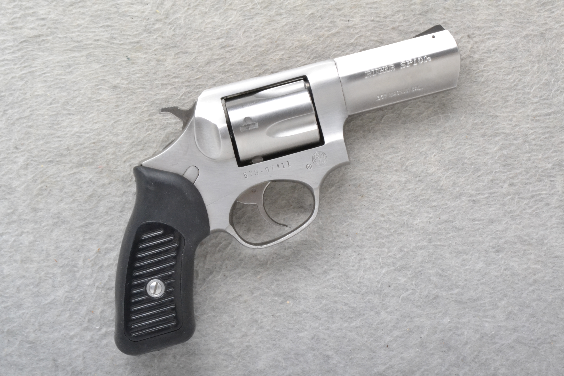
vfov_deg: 19.7
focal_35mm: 69
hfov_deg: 29.2
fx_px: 1081
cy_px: 188
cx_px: 282
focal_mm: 46
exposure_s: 1/160
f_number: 20
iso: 3200
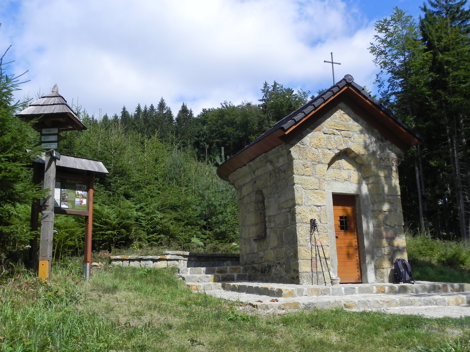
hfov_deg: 50.1
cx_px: 235
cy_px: 176
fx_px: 502
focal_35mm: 37
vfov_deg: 38.7
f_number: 7.1
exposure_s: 1/412
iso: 160
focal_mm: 6.6
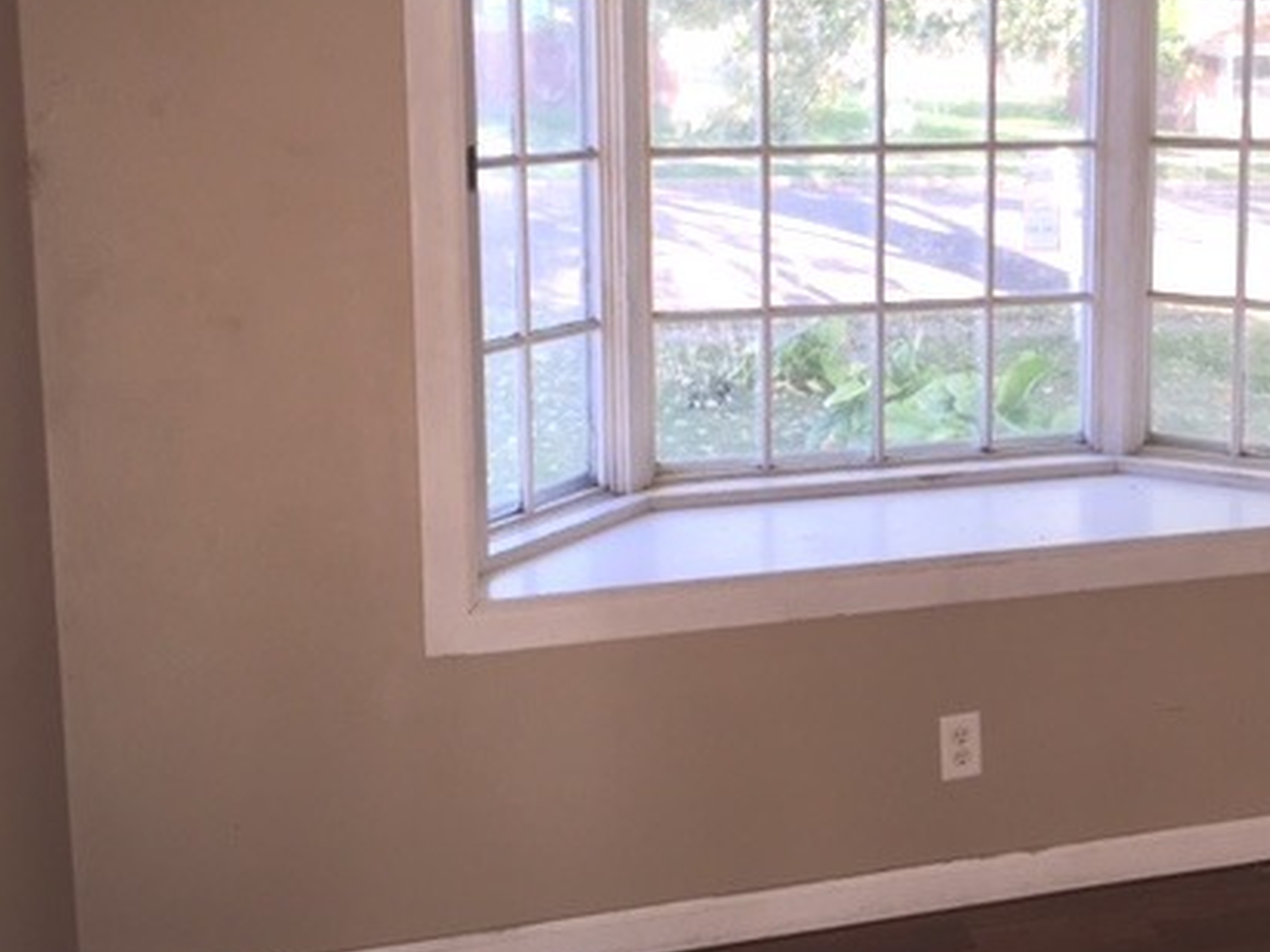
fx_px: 1651
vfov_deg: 31.7
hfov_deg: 41.0
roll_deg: -1.1
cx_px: 931
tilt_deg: -8.1
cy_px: 256
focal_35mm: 45
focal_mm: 4.15
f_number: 2.2
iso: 50
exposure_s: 1/120
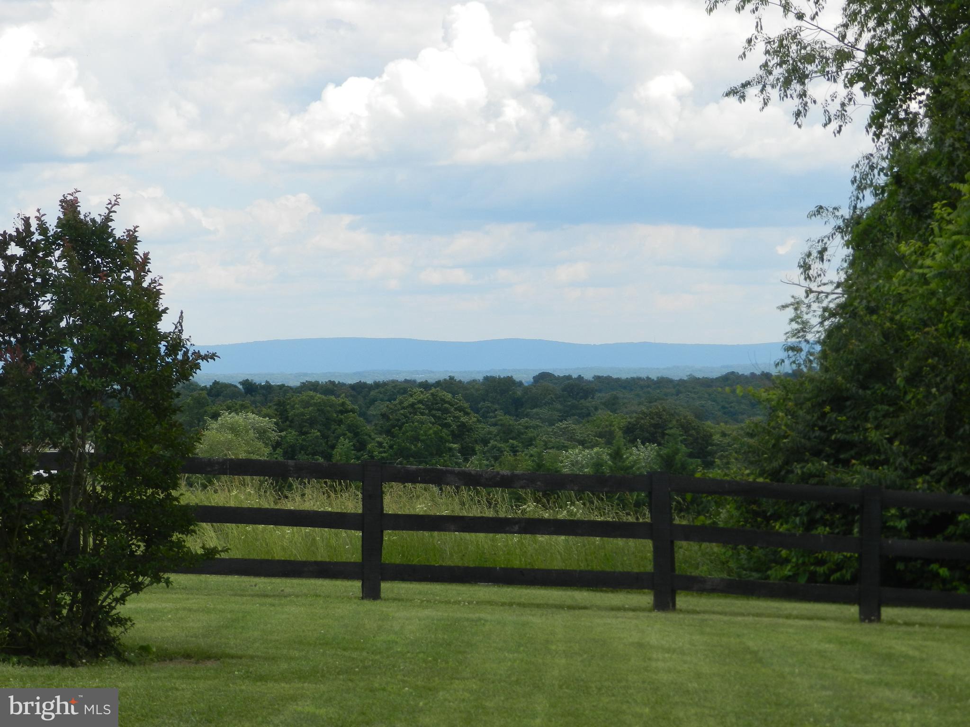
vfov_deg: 12.9
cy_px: 364
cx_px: 485
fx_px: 3222
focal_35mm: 115
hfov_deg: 17.1
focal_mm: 20.5
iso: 160
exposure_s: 1/640
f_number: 4.8
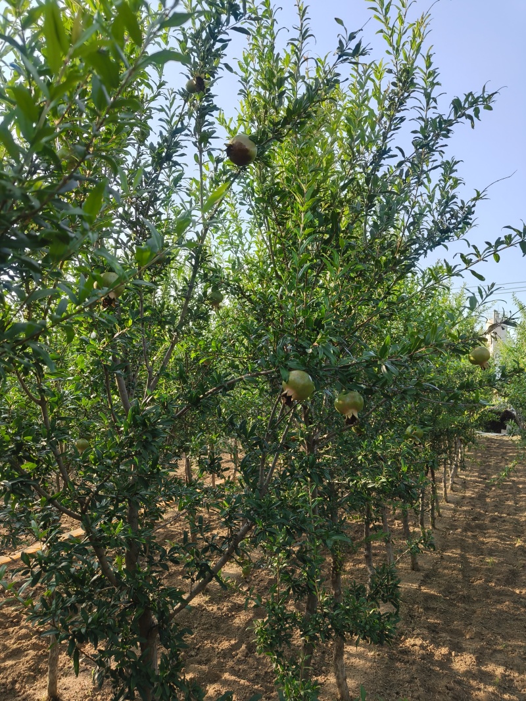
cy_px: 350
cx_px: 263
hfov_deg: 56.8
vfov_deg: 71.6
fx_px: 486
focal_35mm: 24
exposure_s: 1/1117
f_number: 1.8
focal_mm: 5.59
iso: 50
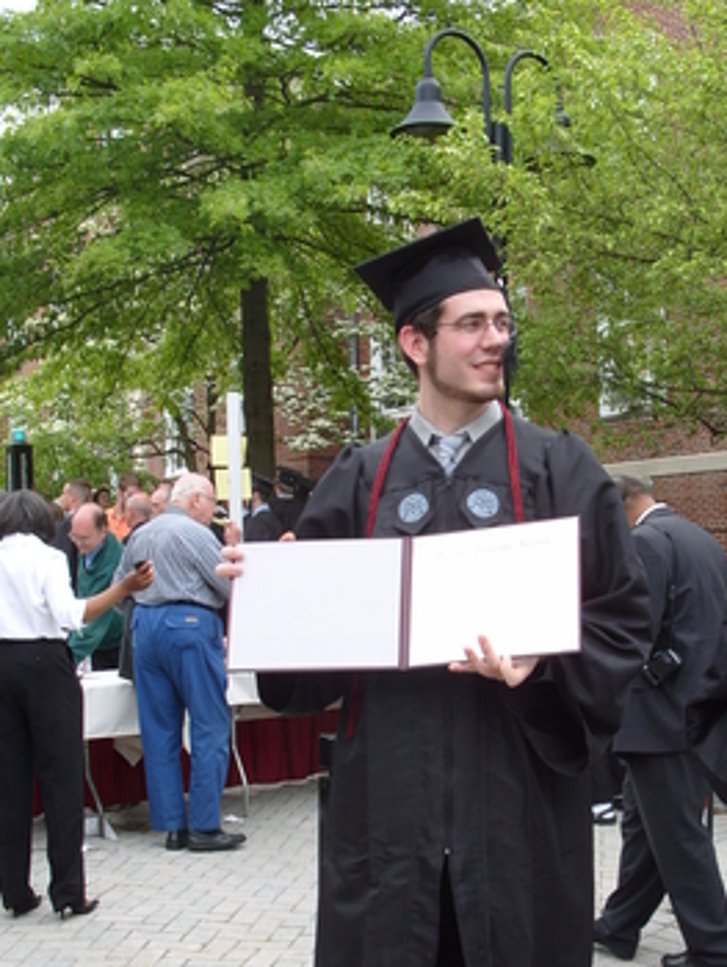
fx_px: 1342
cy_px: 655
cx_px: 459
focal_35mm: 48
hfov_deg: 30.2
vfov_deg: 39.1
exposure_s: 1/180
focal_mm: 7.8
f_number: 4.1
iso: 80
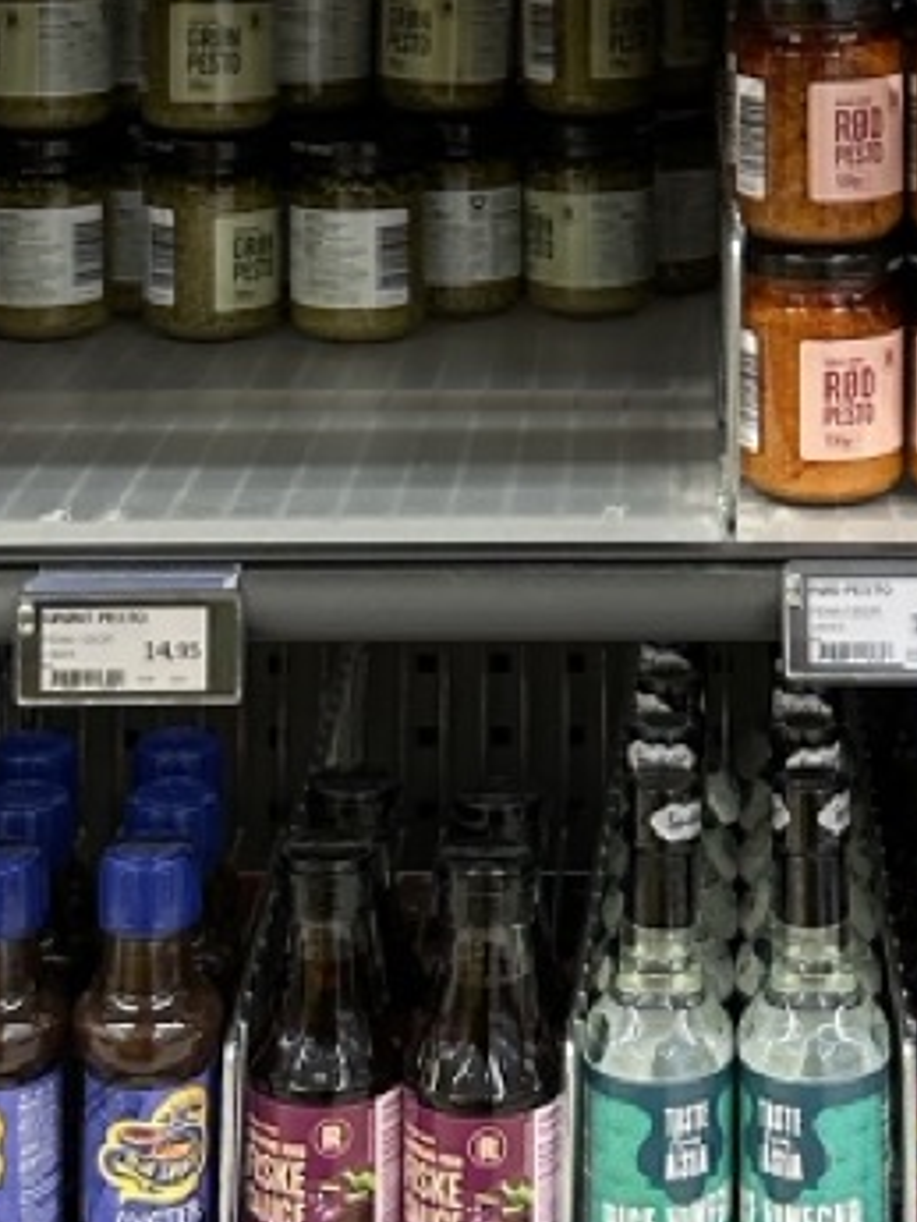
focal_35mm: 89
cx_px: 687
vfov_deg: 21.0
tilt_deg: -3.4
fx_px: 3142
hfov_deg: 16.5
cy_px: -92
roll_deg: -1.9
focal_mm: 6.86
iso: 250
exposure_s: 1/63
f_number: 1.78
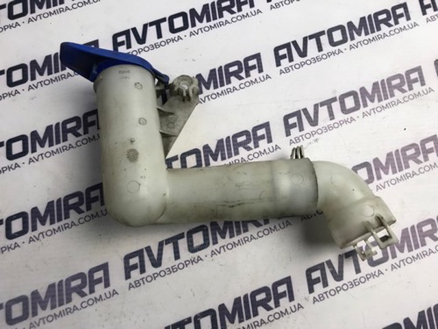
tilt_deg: -79.0
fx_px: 354
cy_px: 164
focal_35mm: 28
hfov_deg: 63.4
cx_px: 219
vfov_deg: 49.7
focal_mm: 3.99
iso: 32
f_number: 1.8
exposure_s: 1/50
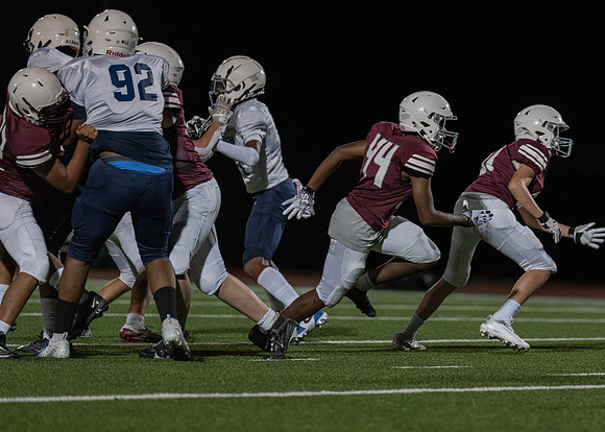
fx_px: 4805
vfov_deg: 5.1
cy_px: 191
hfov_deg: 7.2
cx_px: 427
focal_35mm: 280
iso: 2500
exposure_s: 1/1000
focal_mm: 200
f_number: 2.8
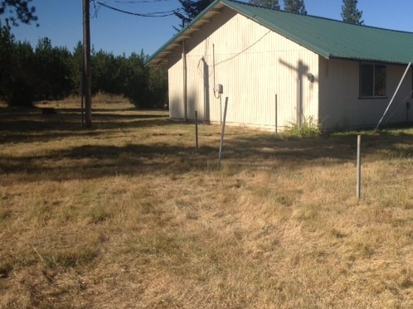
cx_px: 246
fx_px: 537
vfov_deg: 32.1
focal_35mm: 45
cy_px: 129
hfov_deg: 41.9
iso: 50
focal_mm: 4.28
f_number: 2.4
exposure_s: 1/1346
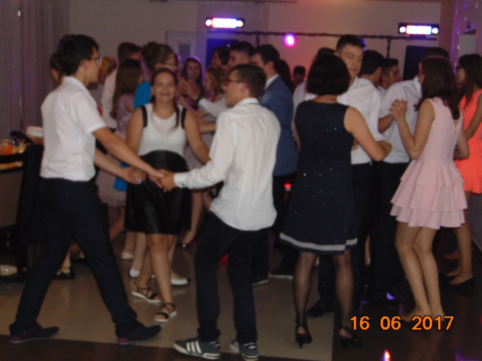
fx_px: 835
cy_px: 180
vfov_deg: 24.4
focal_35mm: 60
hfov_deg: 32.2
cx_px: 241
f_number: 3.6
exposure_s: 1/60
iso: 250
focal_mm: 10.8
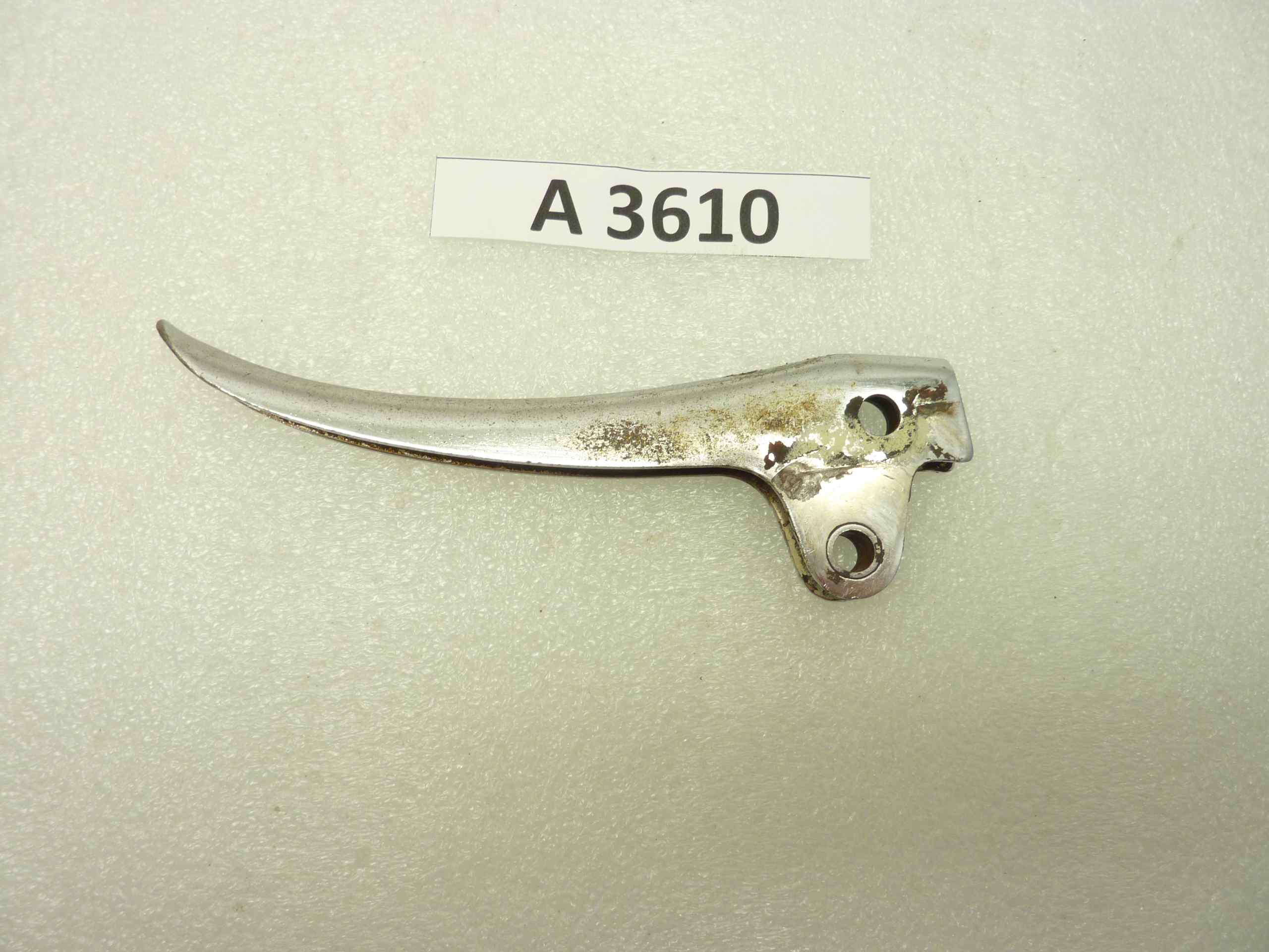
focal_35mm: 25
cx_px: 634
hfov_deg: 69.4
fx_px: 916
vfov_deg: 54.9
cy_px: 476
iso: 80
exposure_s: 1/20
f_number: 3.3
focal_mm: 4.1
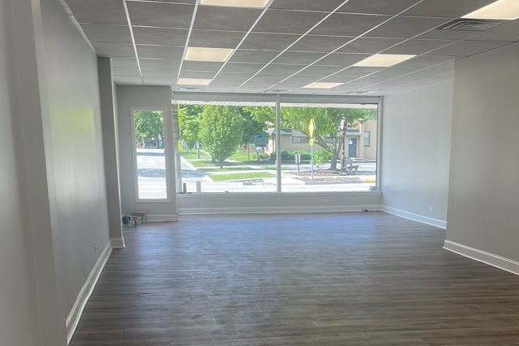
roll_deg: +0.3
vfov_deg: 29.7
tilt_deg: -11.4
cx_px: 315
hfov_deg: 44.3
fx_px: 634
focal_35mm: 44
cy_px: 285
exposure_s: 1/295
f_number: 1.6
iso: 32
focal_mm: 5.1
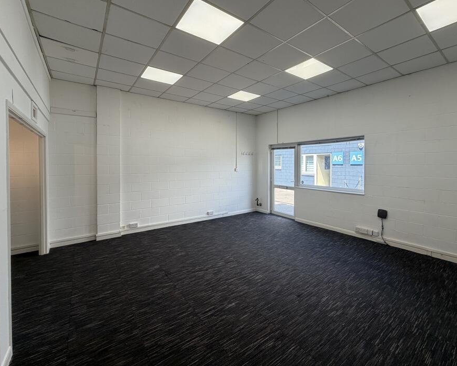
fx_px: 216
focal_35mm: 16
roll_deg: +0.7
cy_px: 166
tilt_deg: +1.1
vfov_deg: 80.2
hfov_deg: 92.7
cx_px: 256
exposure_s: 1/100
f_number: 2.2
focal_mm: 2.22
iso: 64
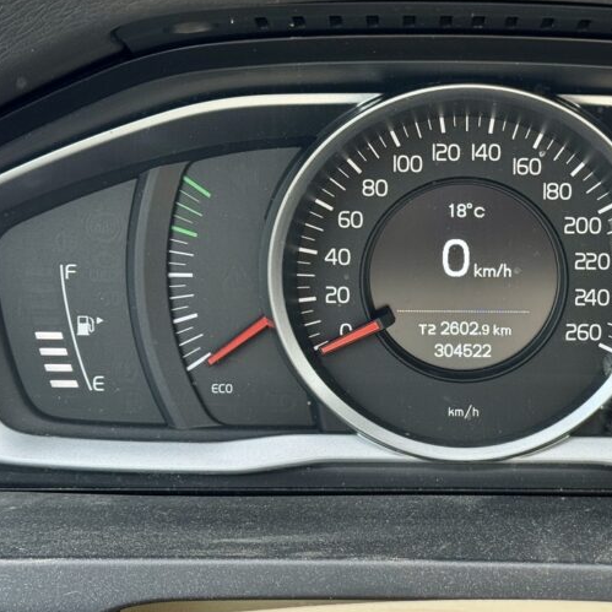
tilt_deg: -22.3
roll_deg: +0.7
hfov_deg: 19.7
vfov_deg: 19.9
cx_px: 503
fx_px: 1740
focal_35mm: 87
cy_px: 327
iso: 64
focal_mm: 6.76
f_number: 1.78
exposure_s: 1/172
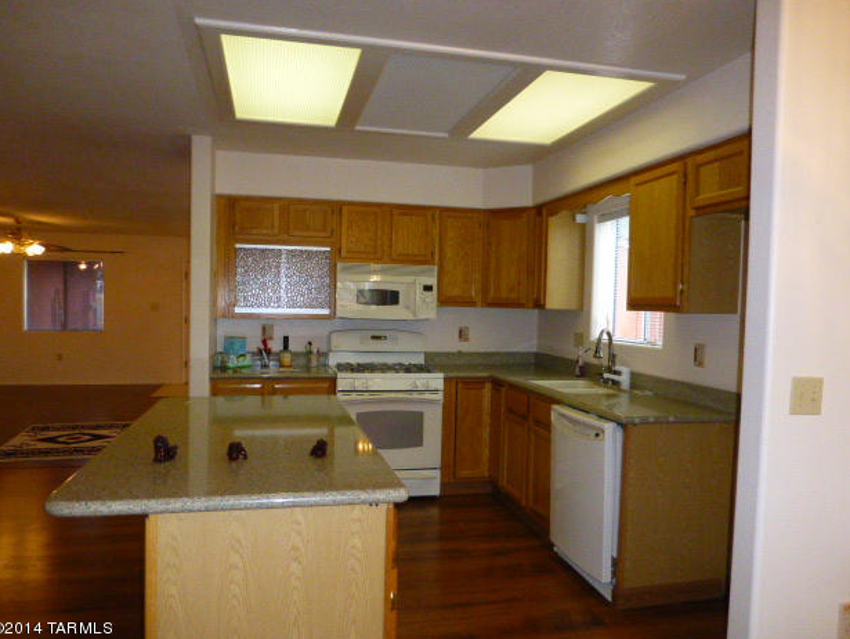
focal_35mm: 26
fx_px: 639
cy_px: 324
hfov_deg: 67.3
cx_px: 426
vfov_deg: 53.1
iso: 800
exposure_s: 1/125
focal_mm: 4.3
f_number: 3.3
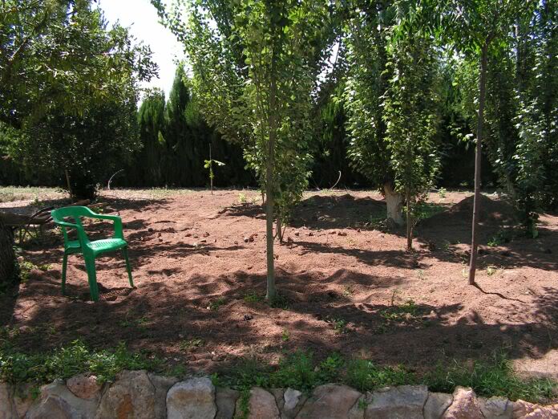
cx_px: 279
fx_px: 580
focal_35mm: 36
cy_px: 210
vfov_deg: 39.7
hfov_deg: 51.4
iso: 64
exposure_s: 1/320
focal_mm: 6
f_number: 3.2
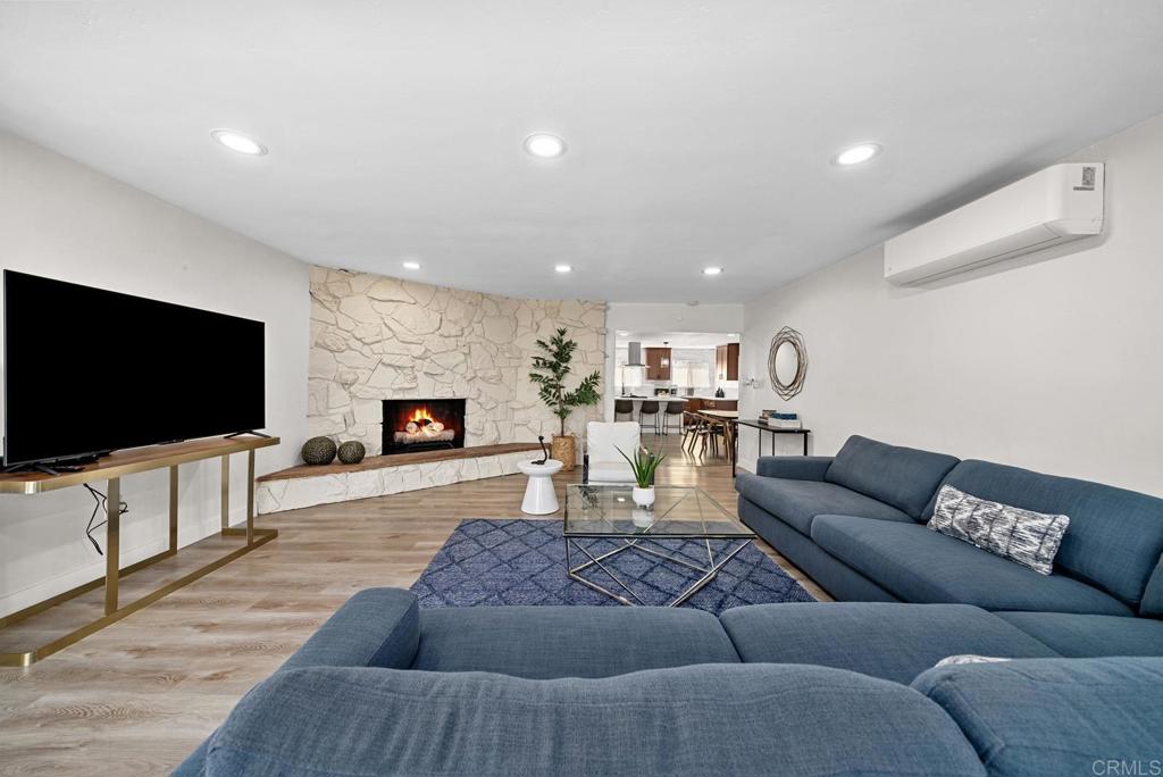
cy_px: 388
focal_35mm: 12
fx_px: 388
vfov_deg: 90.1
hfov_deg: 112.6
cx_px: 582
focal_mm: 12
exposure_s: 1
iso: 160
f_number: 6.3
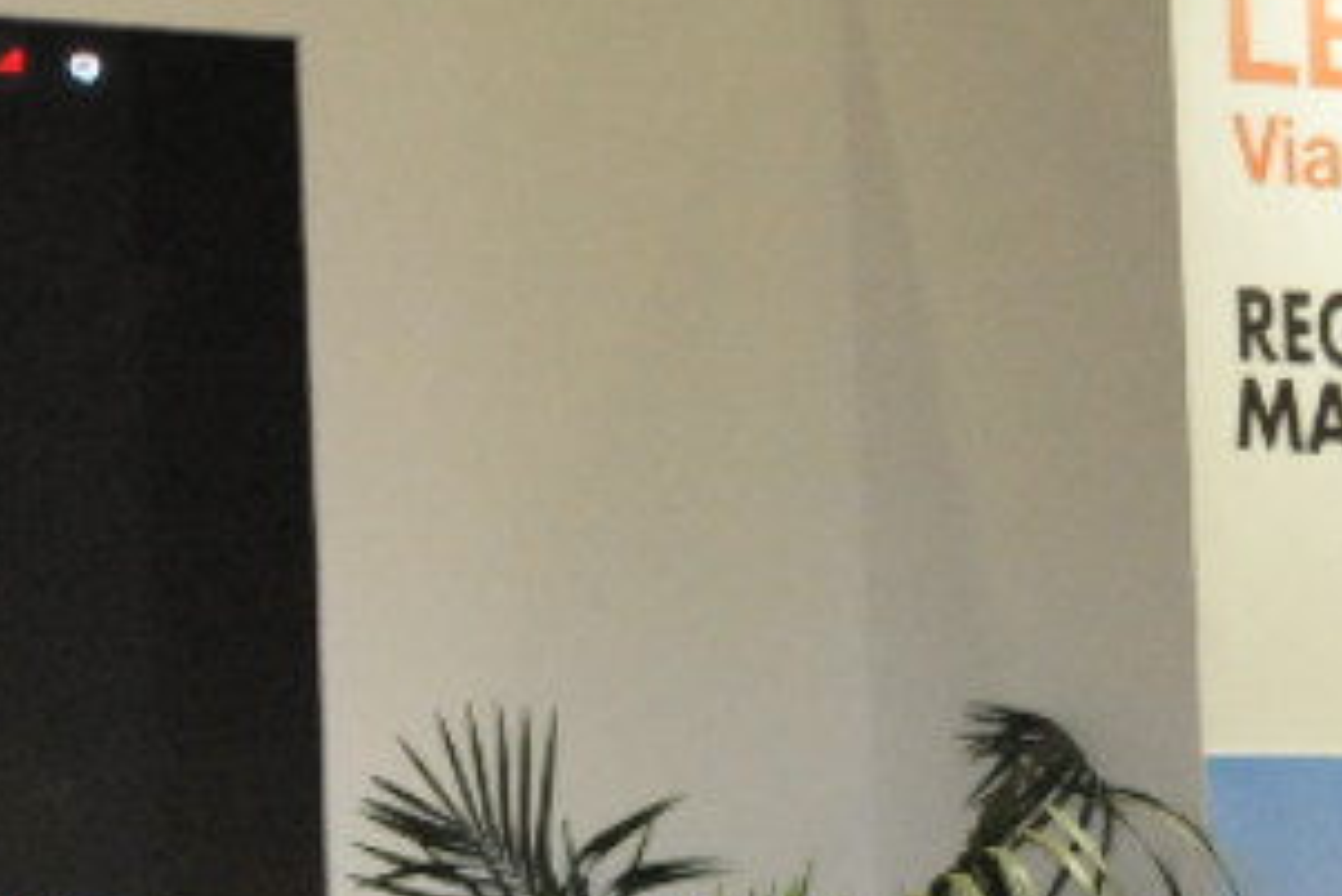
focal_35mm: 115
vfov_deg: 11.3
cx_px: -745
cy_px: 1444
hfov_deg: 16.1
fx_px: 4289
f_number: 5.6
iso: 2000
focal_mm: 18
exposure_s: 1/125
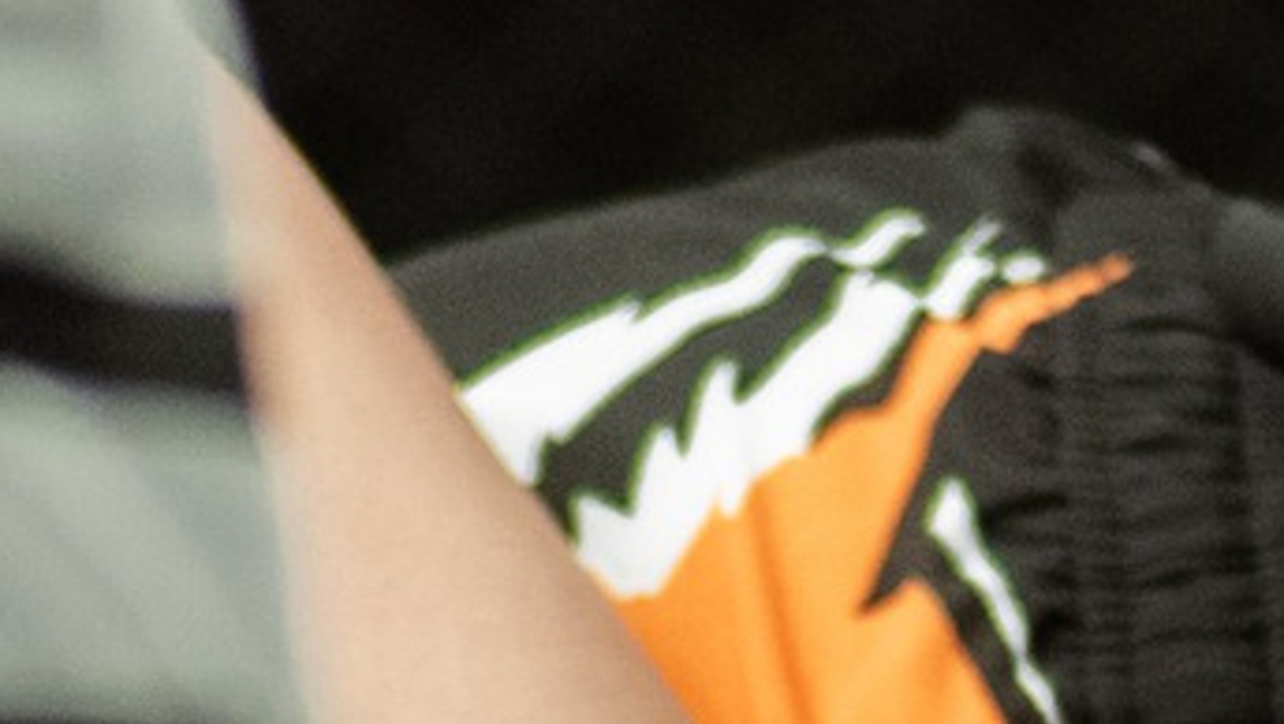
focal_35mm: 857
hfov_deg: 2.5
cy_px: 1984
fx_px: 29196
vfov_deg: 1.4
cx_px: 1430
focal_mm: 110
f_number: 4
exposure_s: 1/640
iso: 2000
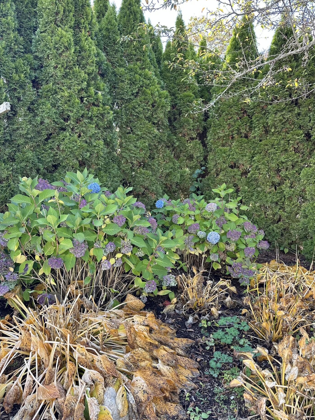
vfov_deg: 67.3
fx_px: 315
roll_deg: -2.6
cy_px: 203
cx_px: 154
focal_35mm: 26
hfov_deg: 53.1
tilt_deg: -7.1
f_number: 1.78
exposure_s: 1/217
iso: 80
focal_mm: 6.86
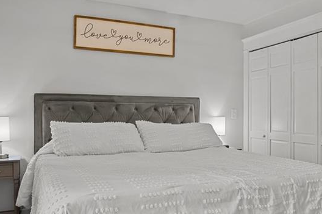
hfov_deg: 57.2
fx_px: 295
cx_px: 169
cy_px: 119
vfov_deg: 39.8
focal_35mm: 33
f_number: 8
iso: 320
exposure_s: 1/2.5
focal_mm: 17
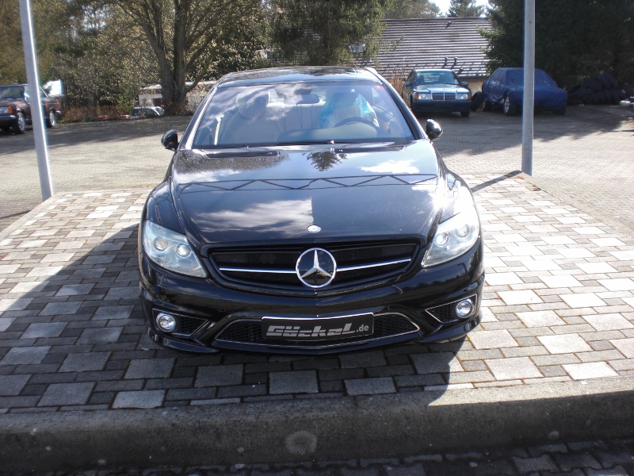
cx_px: 317
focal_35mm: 38
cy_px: 238
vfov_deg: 37.7
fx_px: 696
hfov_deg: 49.0
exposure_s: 1/250
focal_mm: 6.3
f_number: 3.1
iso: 64
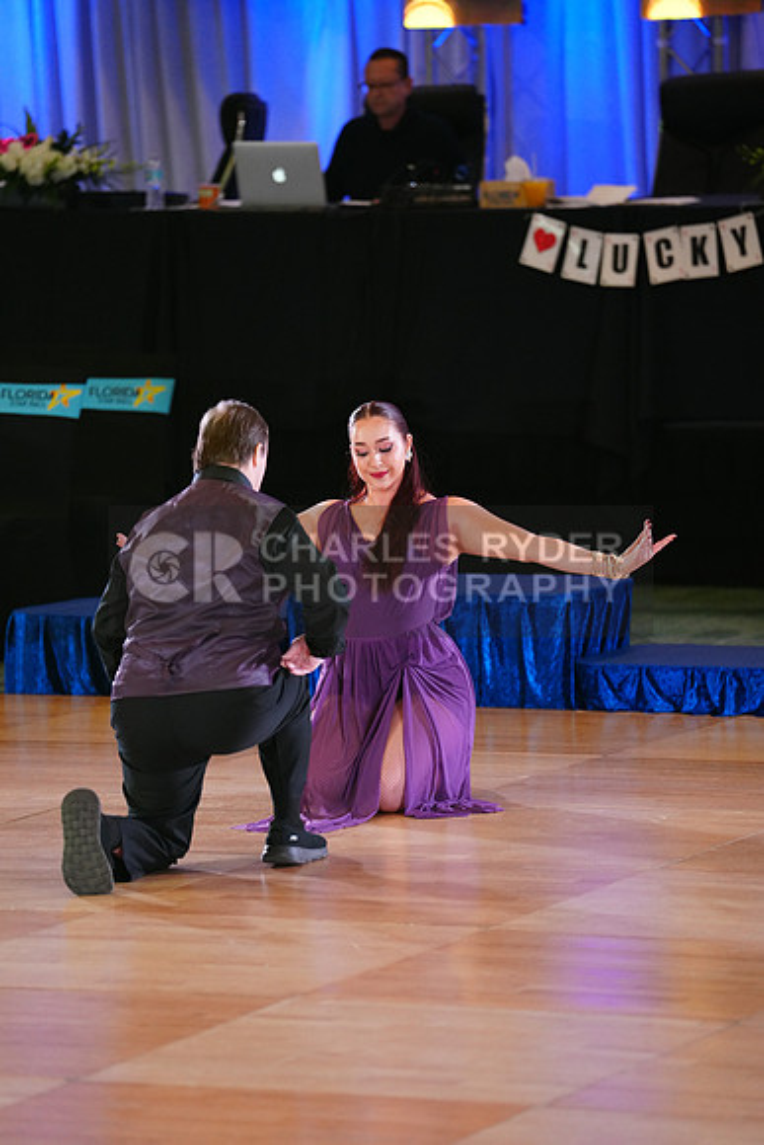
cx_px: 382
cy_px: 572
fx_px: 6362
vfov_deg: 10.3
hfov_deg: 6.9
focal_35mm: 200
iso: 2500
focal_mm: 200
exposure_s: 1/500
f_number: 2.8
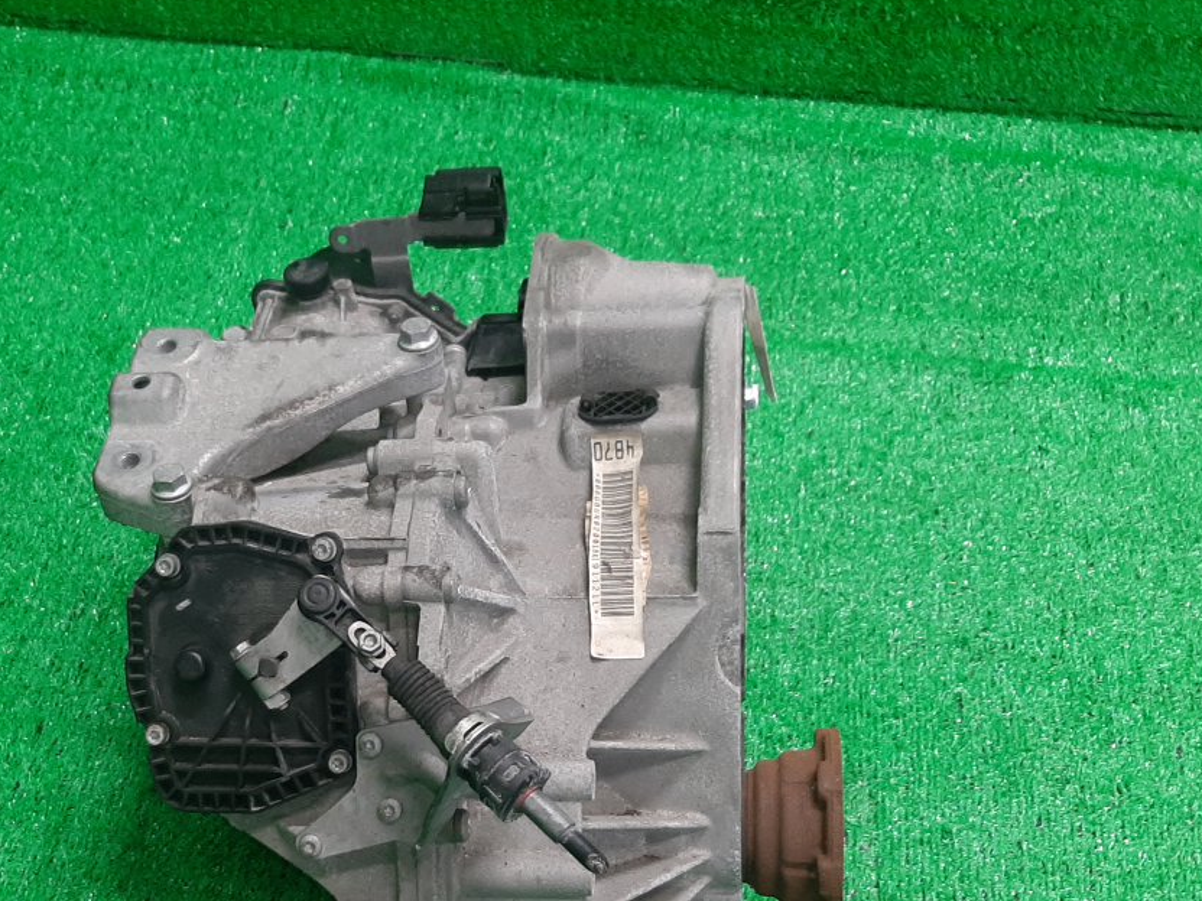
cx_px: 386
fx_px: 1563
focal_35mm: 45
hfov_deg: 41.4
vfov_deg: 31.7
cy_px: 666
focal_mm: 3.93
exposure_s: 1/50
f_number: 1.7
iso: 114
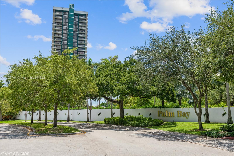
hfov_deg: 54.4
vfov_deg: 37.9
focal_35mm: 35
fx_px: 228
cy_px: 78
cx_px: 117
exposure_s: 1/800
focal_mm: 35
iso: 250
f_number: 8
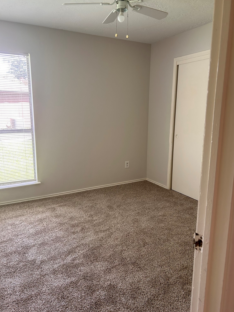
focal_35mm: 27
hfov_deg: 51.4
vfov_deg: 65.3
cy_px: 157
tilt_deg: -11.8
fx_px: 243
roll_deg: +0.4
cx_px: 118
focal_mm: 5.7
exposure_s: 1/121
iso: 80
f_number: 1.5
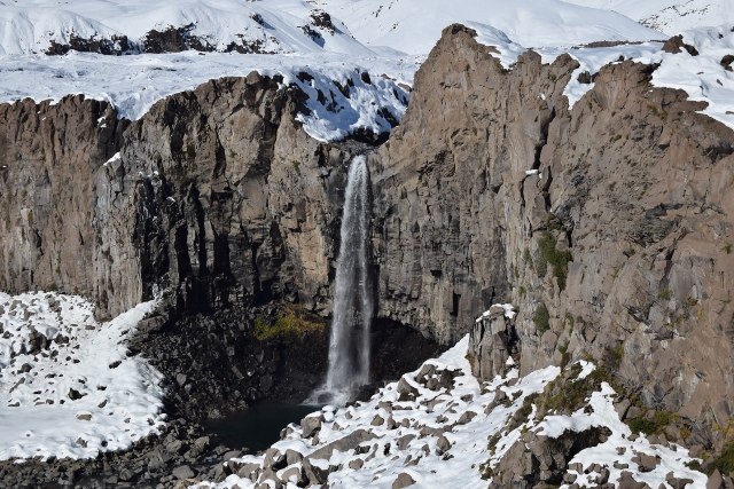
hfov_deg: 29.9
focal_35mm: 68
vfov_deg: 20.2
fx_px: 1376
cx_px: 367
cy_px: 244
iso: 100
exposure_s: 1/640
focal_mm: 45
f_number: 9
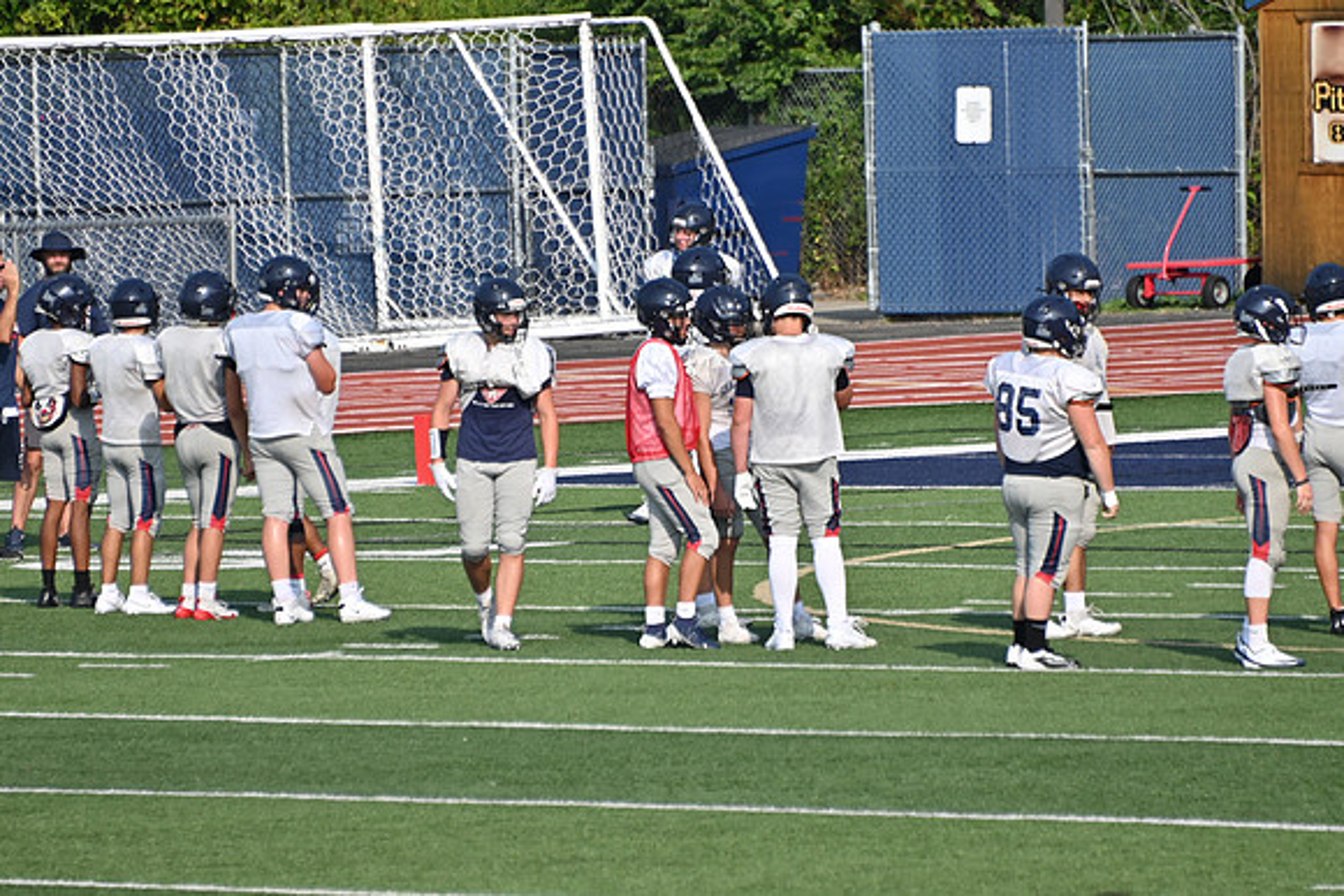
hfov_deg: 4.6
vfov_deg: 3.1
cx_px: 672
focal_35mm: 450
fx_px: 16803
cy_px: 448
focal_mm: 300
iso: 100
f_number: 5.6
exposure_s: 1/800
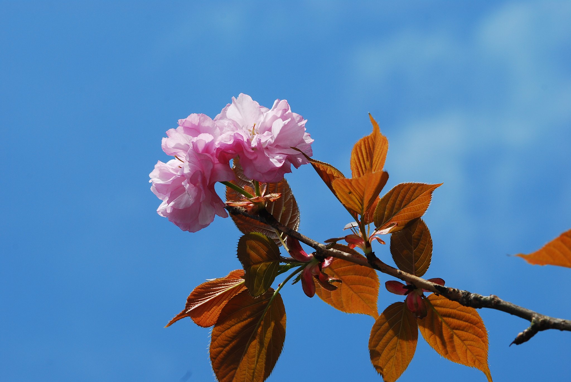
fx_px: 2501
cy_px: 191
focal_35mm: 158
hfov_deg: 13.0
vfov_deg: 8.7
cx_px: 286
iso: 100
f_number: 11
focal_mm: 105
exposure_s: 1/60
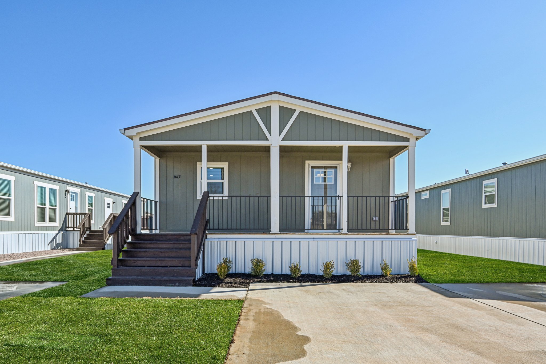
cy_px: 182
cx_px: 273
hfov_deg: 78.6
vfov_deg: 57.2
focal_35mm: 22
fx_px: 334
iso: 400
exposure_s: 1/1000
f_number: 8
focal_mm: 22
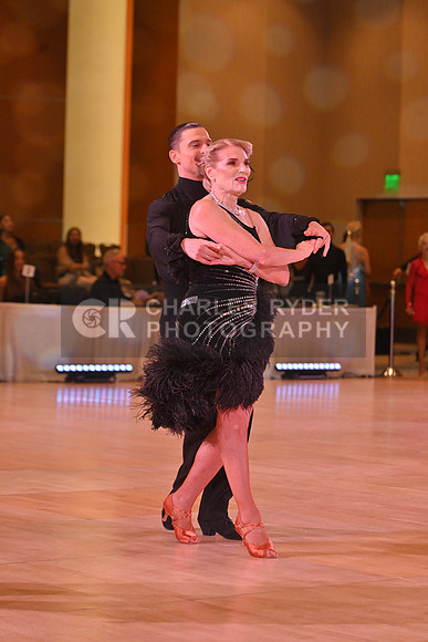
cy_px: 321
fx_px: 1996
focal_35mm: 112
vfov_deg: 18.3
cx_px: 214
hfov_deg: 12.2
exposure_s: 1/400
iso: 2000
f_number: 5
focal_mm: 112
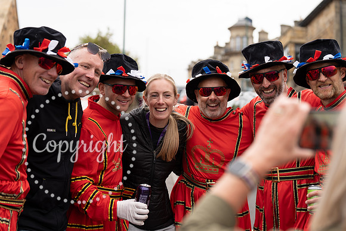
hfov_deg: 28.8
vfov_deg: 19.5
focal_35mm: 70
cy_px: 116
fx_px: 673
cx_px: 173
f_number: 3.5
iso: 320
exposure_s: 1/1000
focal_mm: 70
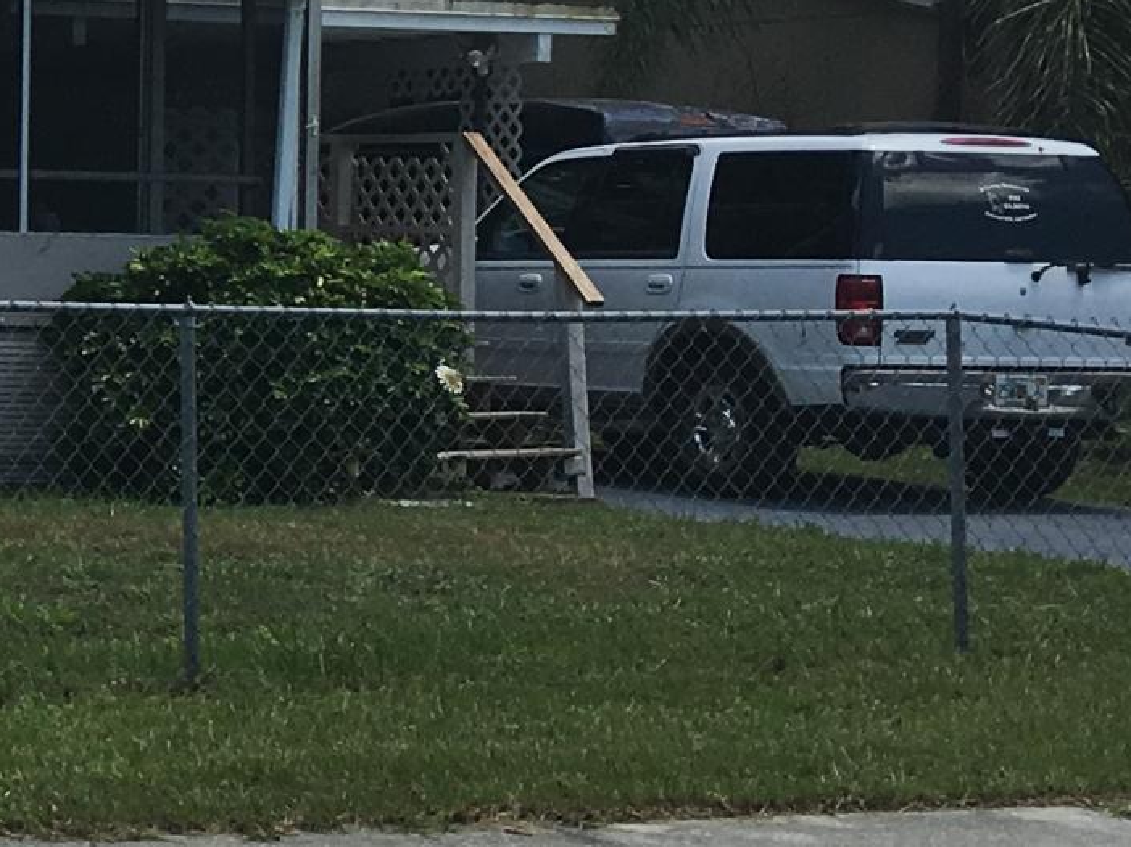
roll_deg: -1.5
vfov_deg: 11.9
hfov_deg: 14.3
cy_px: 224
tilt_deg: +1.0
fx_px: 4050
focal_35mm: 124
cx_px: -820
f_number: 2.2
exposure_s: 1/1282
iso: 25
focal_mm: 4.15
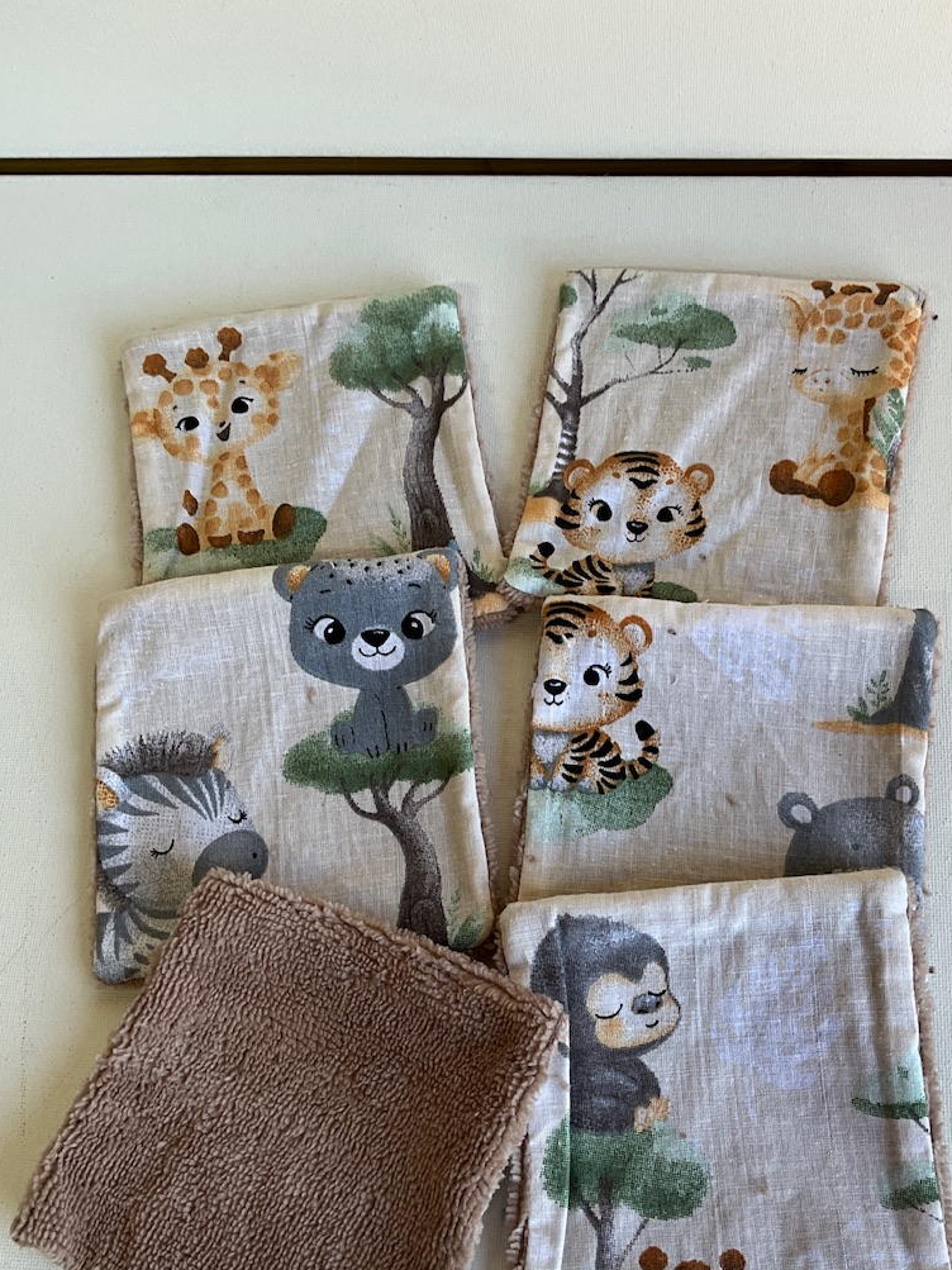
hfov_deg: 38.6
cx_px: 553
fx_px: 1357
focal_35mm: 37
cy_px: 762
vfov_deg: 49.8
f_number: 1.8
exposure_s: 1/100
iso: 25
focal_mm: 3
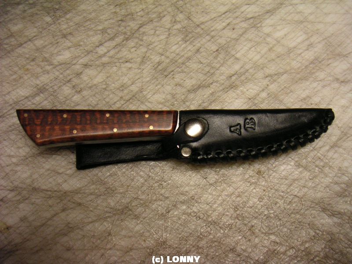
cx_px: 176
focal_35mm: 38
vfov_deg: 37.7
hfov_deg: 49.0
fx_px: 386
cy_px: 132
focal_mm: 6
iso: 100
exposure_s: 1/45
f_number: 2.8
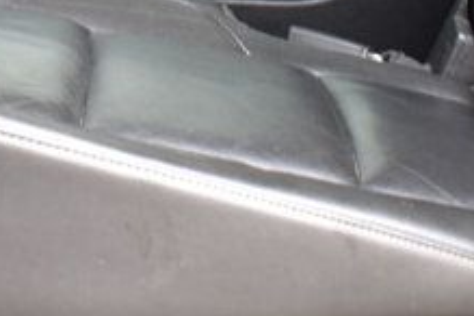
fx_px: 1659
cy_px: -255
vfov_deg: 10.3
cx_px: 145
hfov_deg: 16.2
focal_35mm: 126
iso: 400
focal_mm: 18
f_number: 7.1
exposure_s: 1/30
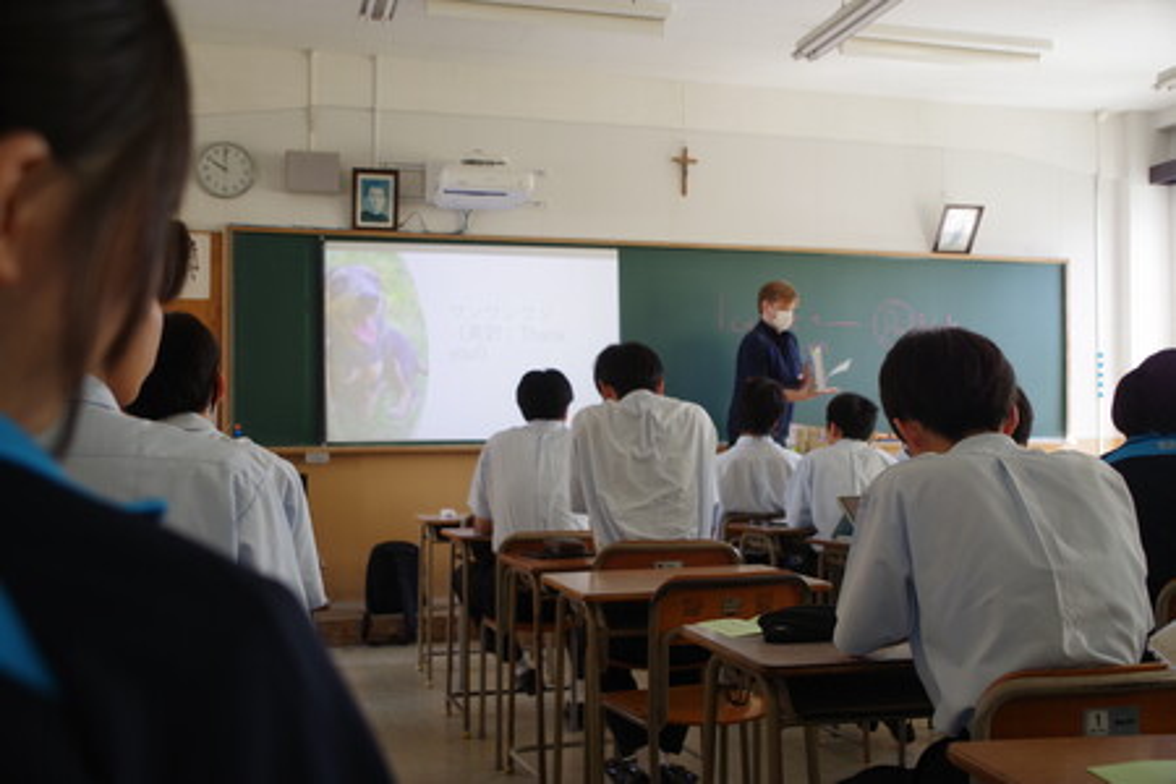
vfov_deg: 34.2
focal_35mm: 39
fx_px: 1274
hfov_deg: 49.6
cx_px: 588
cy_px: 392
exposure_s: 1/60
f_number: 4
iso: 200
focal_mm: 26
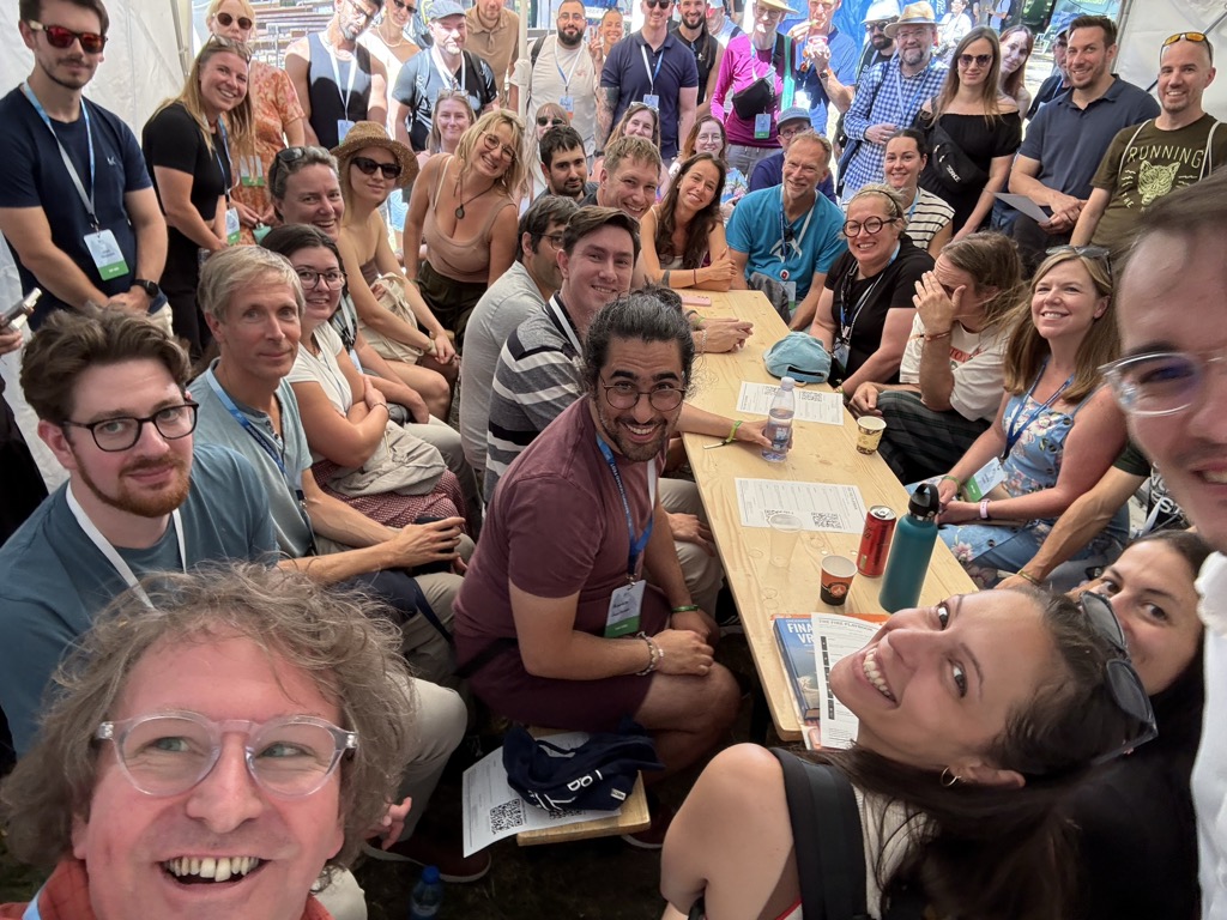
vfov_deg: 58.9
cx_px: 614
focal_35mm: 23
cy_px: 460
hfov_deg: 73.9
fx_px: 815
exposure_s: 1/81
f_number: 1.9
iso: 80
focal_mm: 2.69
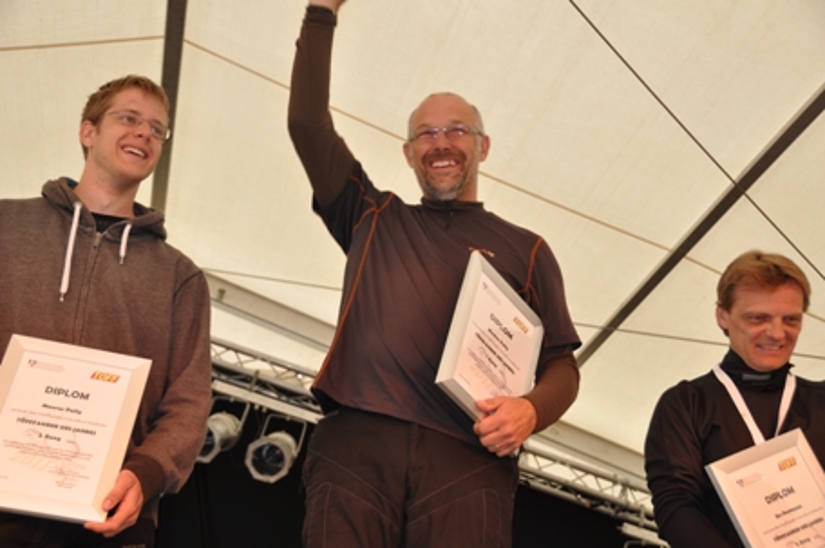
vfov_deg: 25.0
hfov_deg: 36.9
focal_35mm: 54
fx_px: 1236
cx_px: 412
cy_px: 274
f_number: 4.2
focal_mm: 36
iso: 200
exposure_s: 1/60
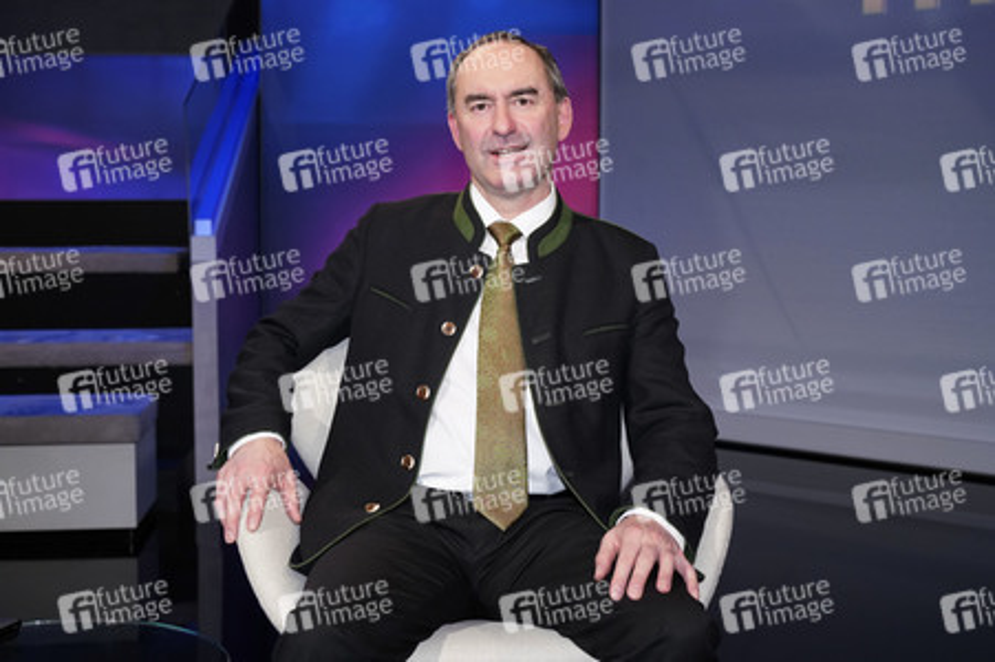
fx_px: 1160
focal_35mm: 42
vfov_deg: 31.8
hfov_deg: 46.4
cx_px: 498
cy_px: 331
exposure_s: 1/160
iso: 2000
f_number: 5
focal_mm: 42
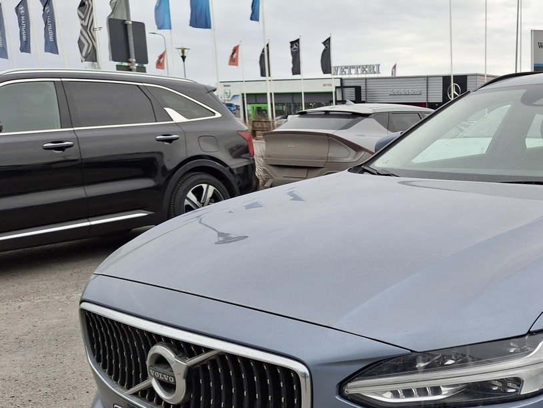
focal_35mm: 44
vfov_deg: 32.1
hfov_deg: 40.4
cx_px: 463
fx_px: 690
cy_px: 322
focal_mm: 4.69
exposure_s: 1/344
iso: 32
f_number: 1.8
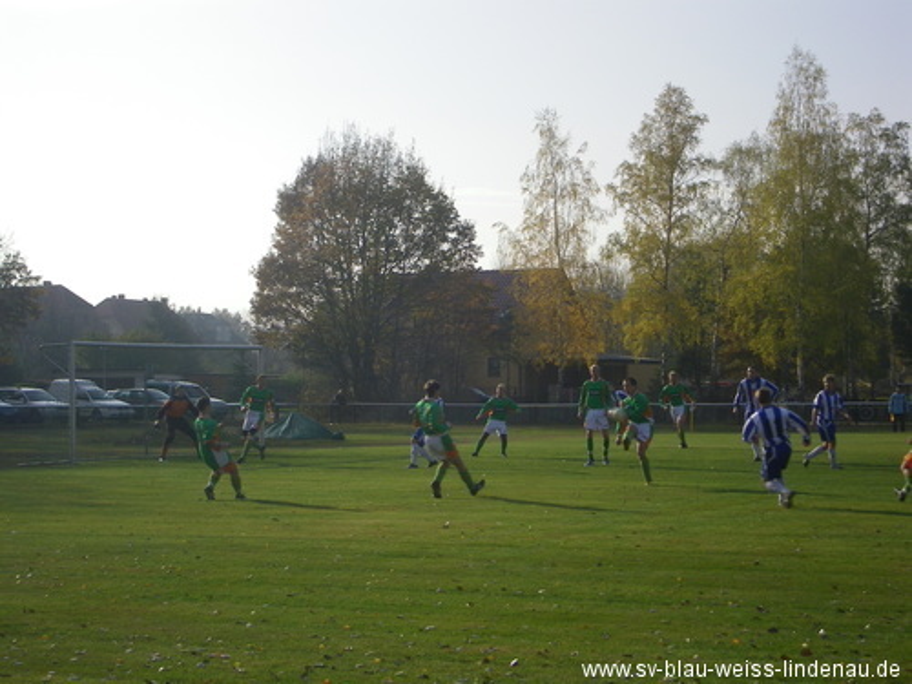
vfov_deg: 18.7
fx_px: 2081
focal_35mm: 79
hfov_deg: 24.7
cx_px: 456
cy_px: 342
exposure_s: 1/100
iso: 64
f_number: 12.2
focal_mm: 13.9
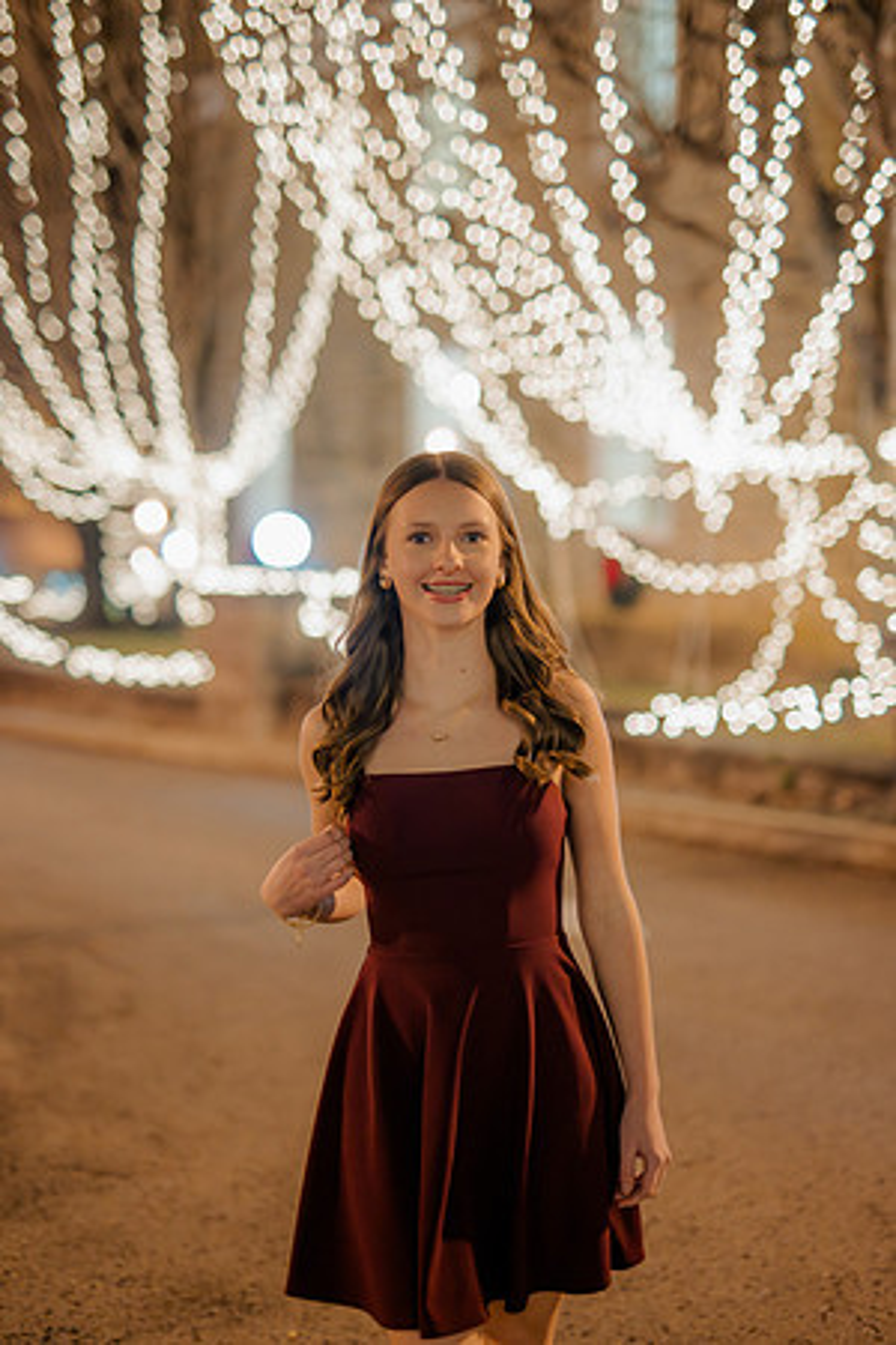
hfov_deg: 27.0
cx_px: 448
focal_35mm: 50
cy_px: 672
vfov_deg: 39.6
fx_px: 1867
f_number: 1.4
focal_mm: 50
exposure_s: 1/125
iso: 2500
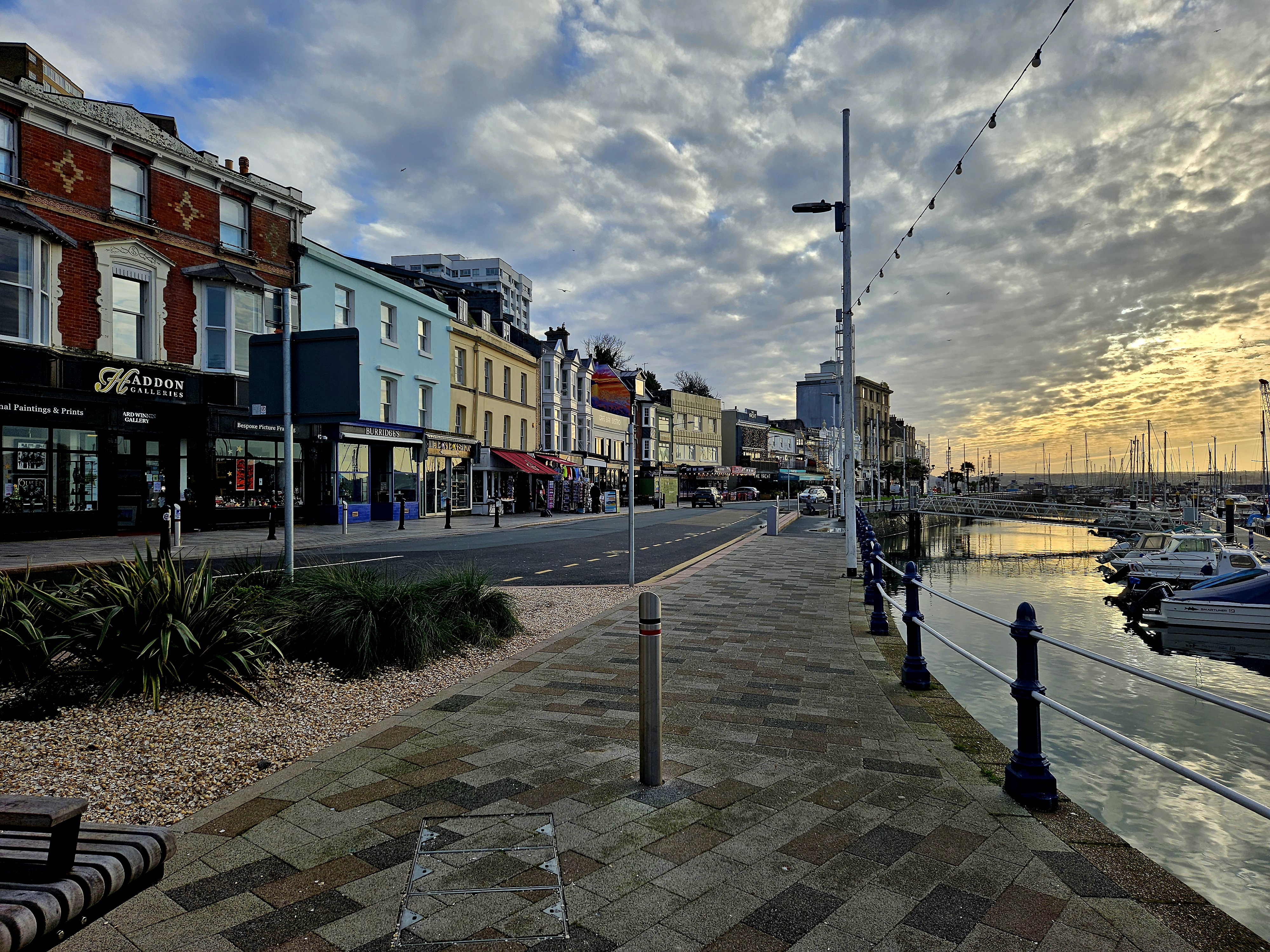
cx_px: 635
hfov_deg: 73.9
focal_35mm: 23
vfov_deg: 58.9
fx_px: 844
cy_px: 476
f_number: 1.8
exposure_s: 1/1111
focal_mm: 5.4
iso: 25
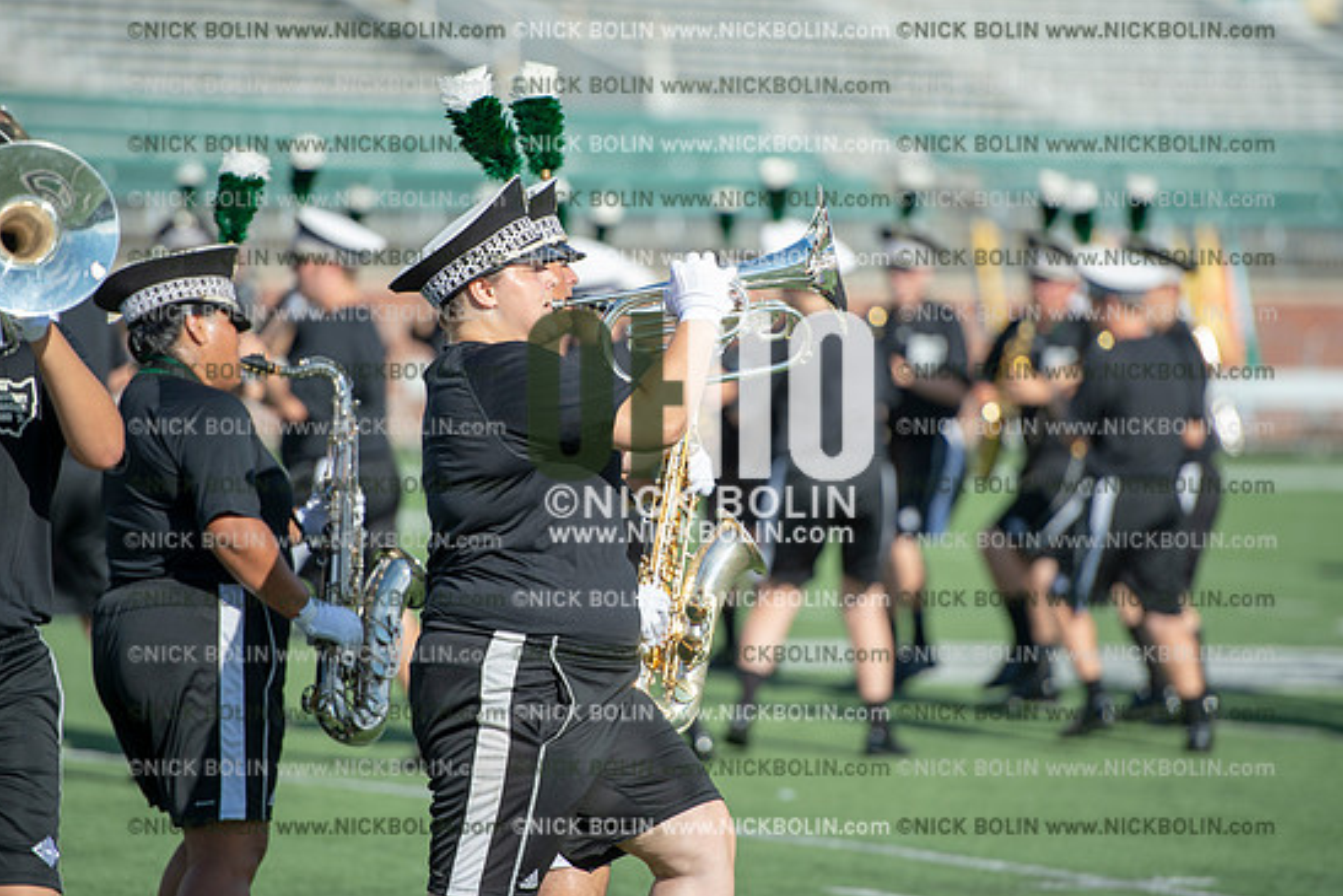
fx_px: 7910
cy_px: 427
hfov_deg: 9.7
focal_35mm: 212
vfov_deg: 6.5
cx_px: 700
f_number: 2.8
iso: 160
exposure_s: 1/2000
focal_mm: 200
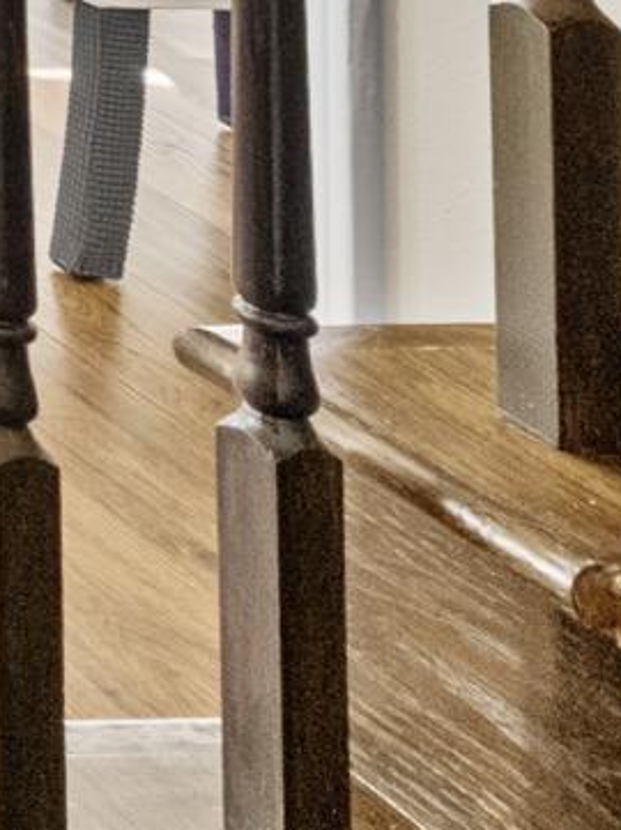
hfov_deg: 8.5
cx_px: -1771
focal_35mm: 100
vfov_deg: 14.8
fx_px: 2396
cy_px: -990
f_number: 7.1
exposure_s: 1/3
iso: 400
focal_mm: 10
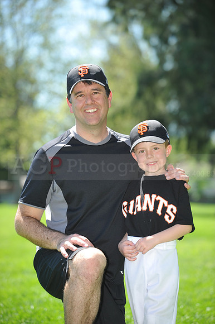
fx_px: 1166
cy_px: 162
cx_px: 108
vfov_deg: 15.8
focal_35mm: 130
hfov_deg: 10.5
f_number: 4
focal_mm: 130
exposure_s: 1/500
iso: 200
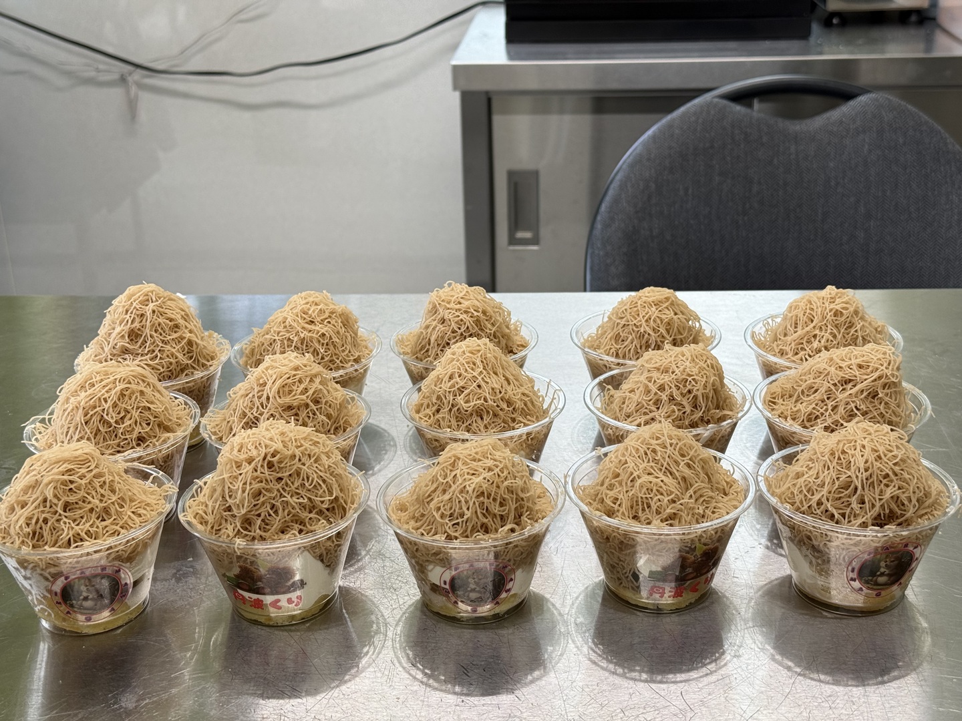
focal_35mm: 48
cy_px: 360
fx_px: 1334
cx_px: 481
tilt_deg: -22.6
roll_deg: +1.3
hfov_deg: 39.7
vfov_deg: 30.3
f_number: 1.78
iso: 50
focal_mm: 6.76
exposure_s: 1/121
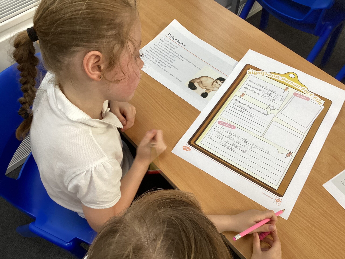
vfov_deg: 45.4
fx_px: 309
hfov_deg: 58.4
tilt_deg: -57.8
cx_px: 172
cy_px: 130
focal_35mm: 31
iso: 64
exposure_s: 1/50
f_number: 2.4
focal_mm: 3.3
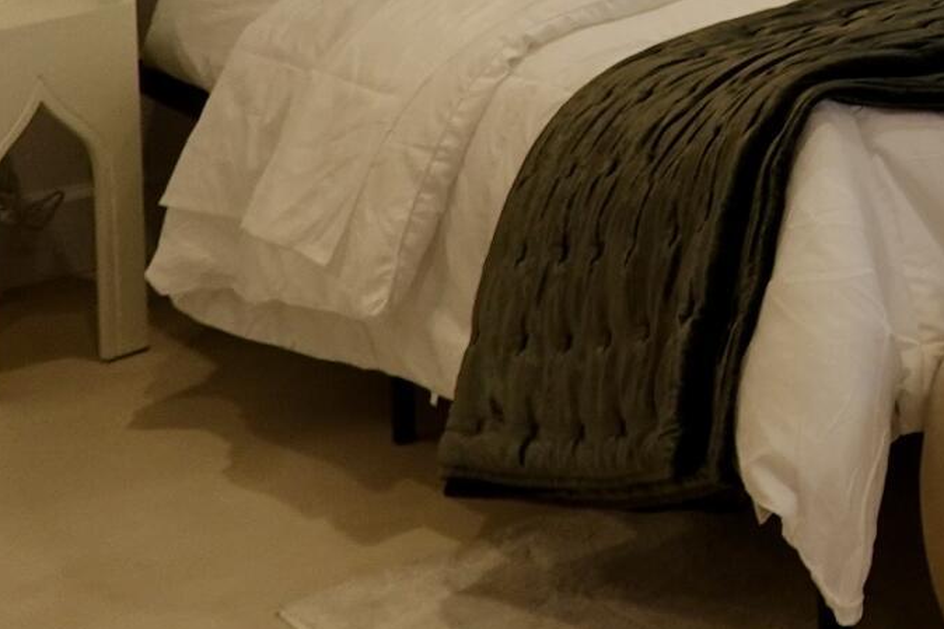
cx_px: 1887
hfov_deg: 17.0
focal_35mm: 89
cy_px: -395
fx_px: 2333
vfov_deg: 14.1
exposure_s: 1/80
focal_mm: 7.6
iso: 125
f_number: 2
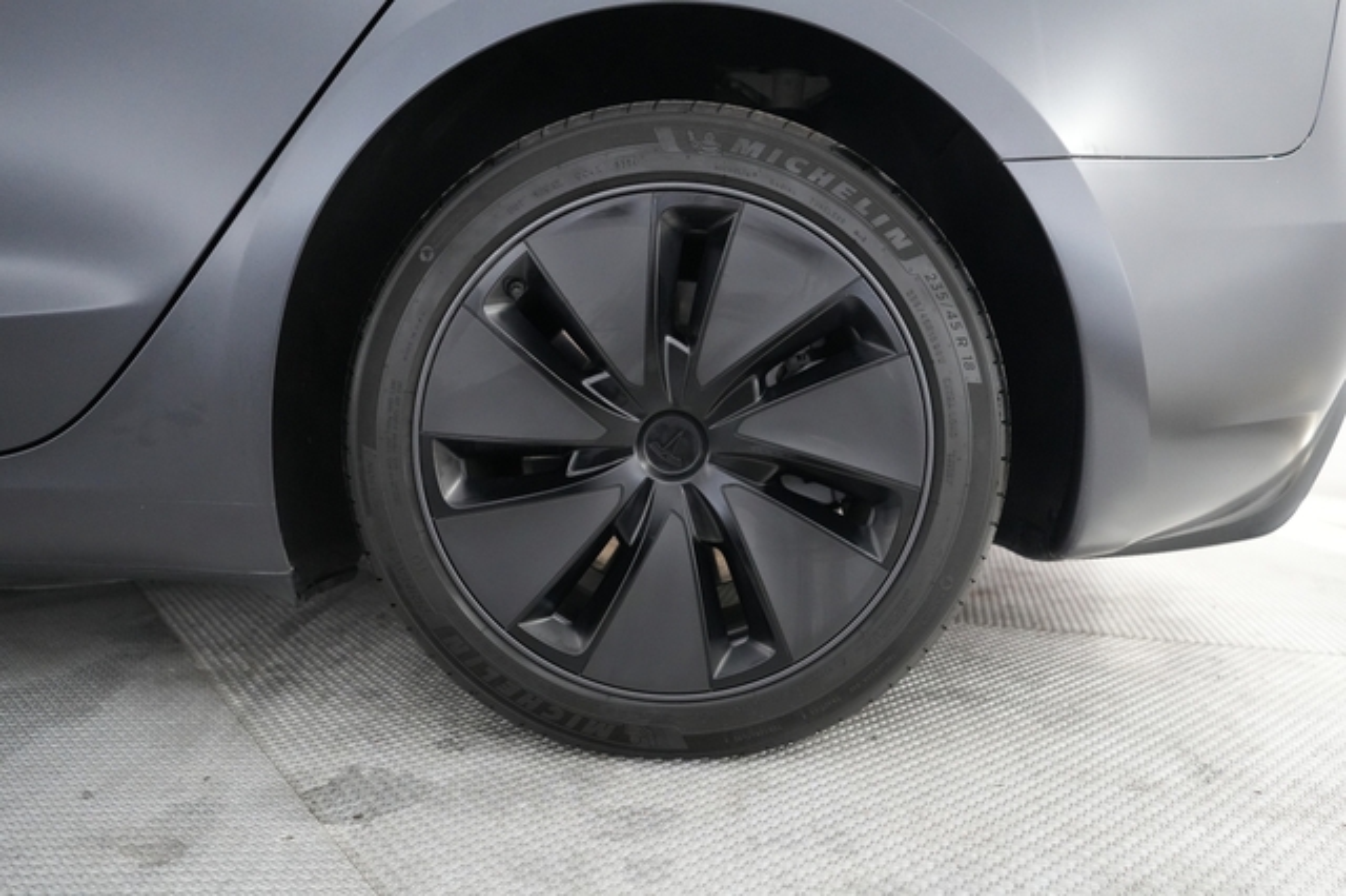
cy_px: 448
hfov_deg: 73.8
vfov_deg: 53.1
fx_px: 897
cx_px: 673
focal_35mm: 24
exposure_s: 1/160
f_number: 2.8
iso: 8000
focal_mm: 24
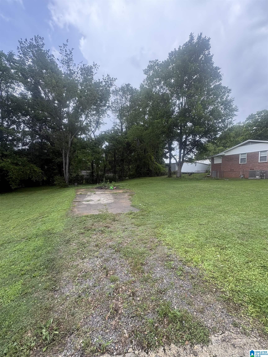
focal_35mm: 14
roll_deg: +1.3
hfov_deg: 85.7
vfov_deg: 102.1
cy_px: 178
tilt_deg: -3.8
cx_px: 134
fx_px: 145
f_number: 2.2
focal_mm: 2.22
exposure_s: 1/435
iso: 64
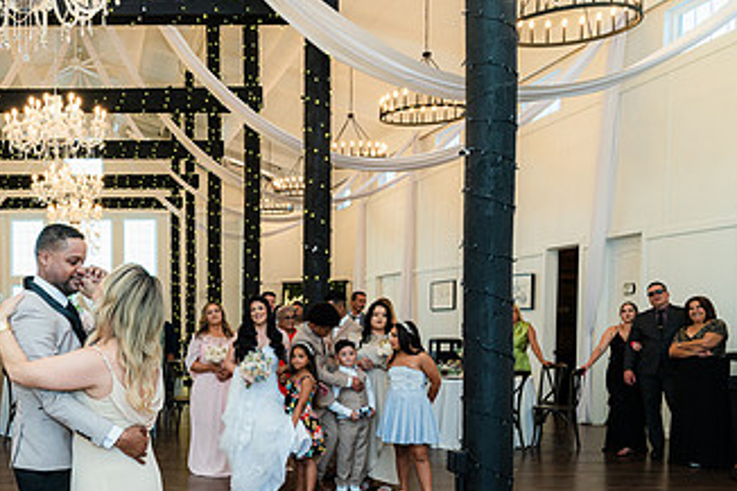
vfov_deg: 30.6
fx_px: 880
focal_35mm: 43
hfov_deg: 42.1
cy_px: 377
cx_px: 88
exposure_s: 1/125
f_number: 4.5
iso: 400
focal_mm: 24
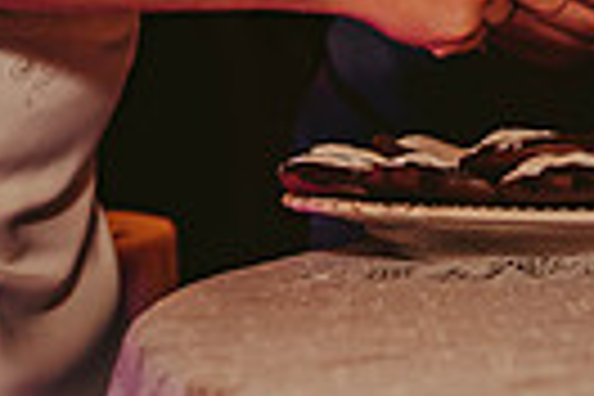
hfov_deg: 16.2
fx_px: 2029
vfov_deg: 10.4
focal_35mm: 123
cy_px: -367
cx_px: 634
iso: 1600
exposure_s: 1/125
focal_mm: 28
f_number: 2.8
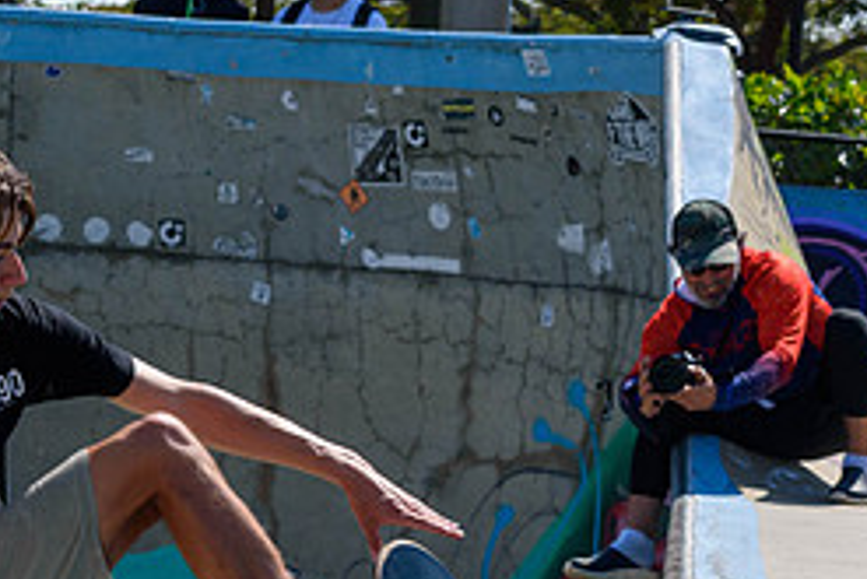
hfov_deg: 8.3
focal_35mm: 247
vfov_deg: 5.6
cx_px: 165
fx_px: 5952
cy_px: 574
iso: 200
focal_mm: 70
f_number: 8
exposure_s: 1/1000
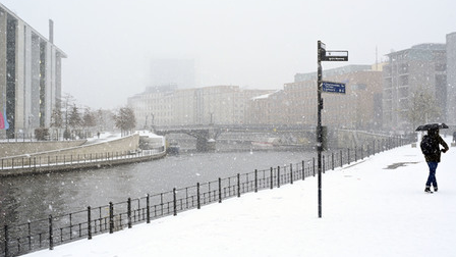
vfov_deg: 20.7
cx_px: 229
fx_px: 701
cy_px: 105
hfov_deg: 36.0
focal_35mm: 58
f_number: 10
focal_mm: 55
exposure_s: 1/250
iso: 1600
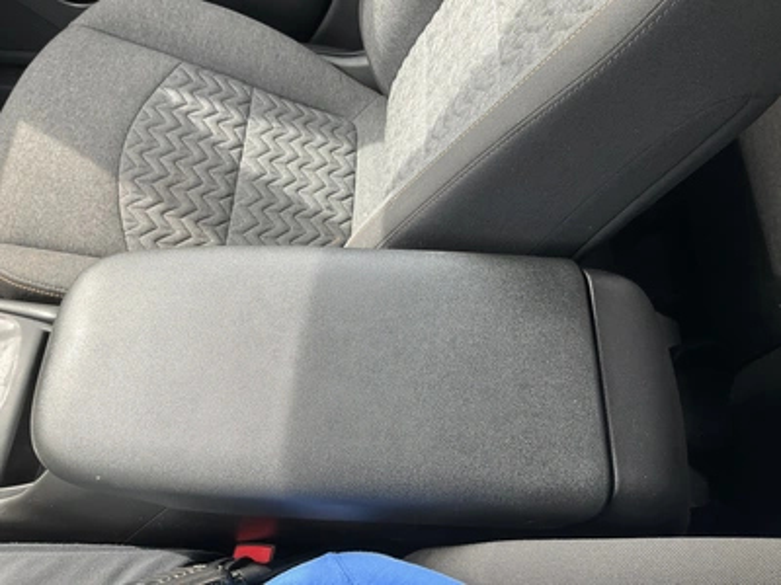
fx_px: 654
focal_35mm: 29
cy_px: 292
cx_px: 390
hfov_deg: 61.7
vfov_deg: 48.2
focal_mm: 3
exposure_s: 1/122
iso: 25
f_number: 1.8
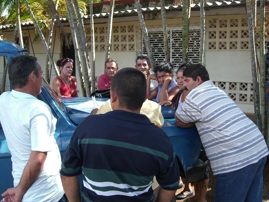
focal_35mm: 38
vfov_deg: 37.7
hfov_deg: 49.0
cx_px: 134
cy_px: 101
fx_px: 295
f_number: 2.8
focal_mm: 7.9
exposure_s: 1/200
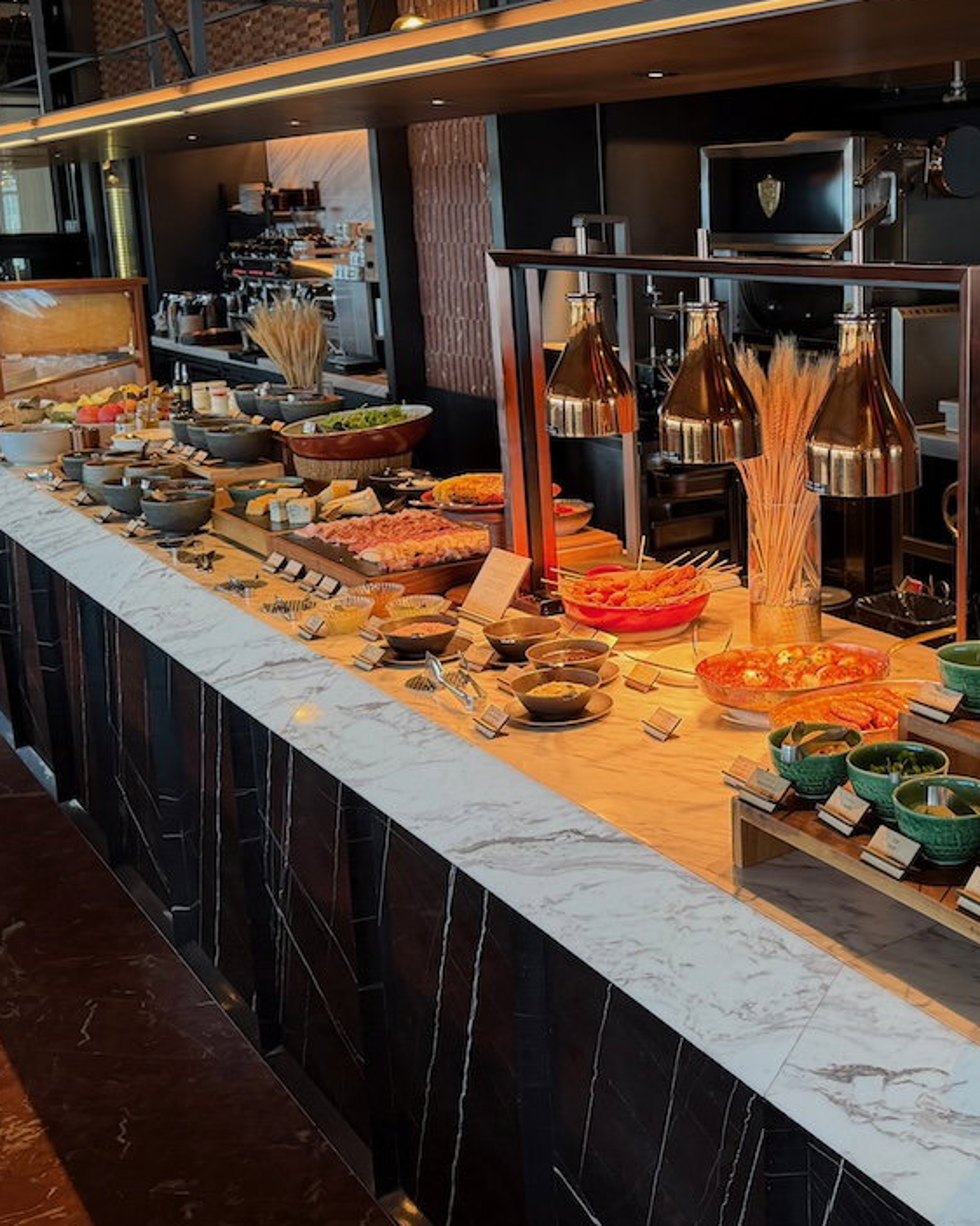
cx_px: 816
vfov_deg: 45.6
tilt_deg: -11.5
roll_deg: +1.8
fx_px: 1451
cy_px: 497
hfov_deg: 35.8
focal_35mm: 40
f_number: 1.78
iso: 200
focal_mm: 6.76
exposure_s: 1/84
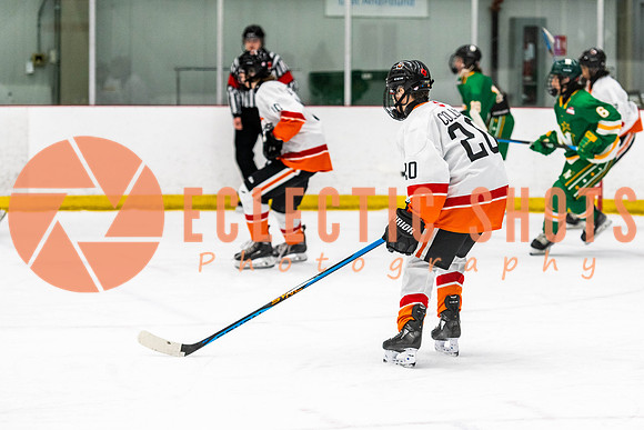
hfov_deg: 13.6
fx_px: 2693
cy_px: 215
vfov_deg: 9.1
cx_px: 422
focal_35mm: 150
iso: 1400
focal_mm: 112
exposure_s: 1/640
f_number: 2.8
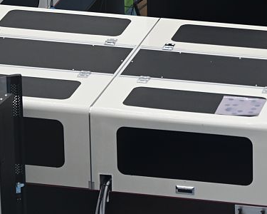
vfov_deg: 5.0
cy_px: -53
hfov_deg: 6.3
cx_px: 347
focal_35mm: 306
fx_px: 2418
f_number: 6.3
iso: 1000
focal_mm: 102
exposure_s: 1/50
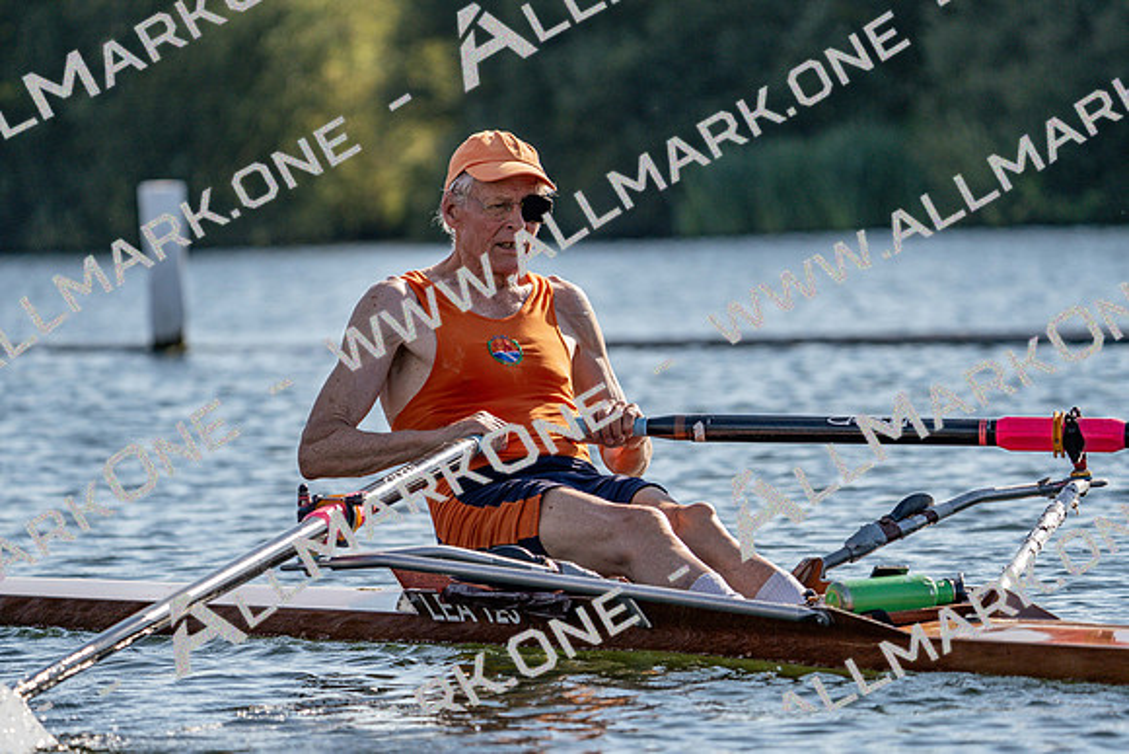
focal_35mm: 266
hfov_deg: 7.7
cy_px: 377
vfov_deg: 5.2
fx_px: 8344
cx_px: 564
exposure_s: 1/1600
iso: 250
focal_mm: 266
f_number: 5.6
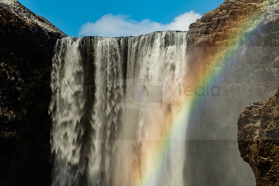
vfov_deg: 10.3
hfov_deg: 15.4
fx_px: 1031
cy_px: 93
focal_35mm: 133
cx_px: 140
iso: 50
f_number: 14
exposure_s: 1/25
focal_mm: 133
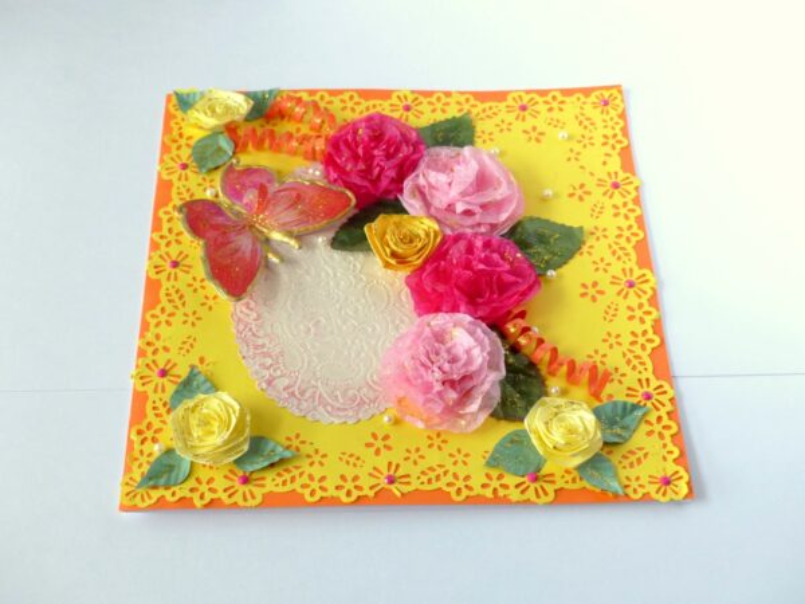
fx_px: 1163
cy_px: 302
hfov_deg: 38.2
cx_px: 402
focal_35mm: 50
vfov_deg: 29.1
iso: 100
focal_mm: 9.1
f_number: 2.8
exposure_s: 1/125
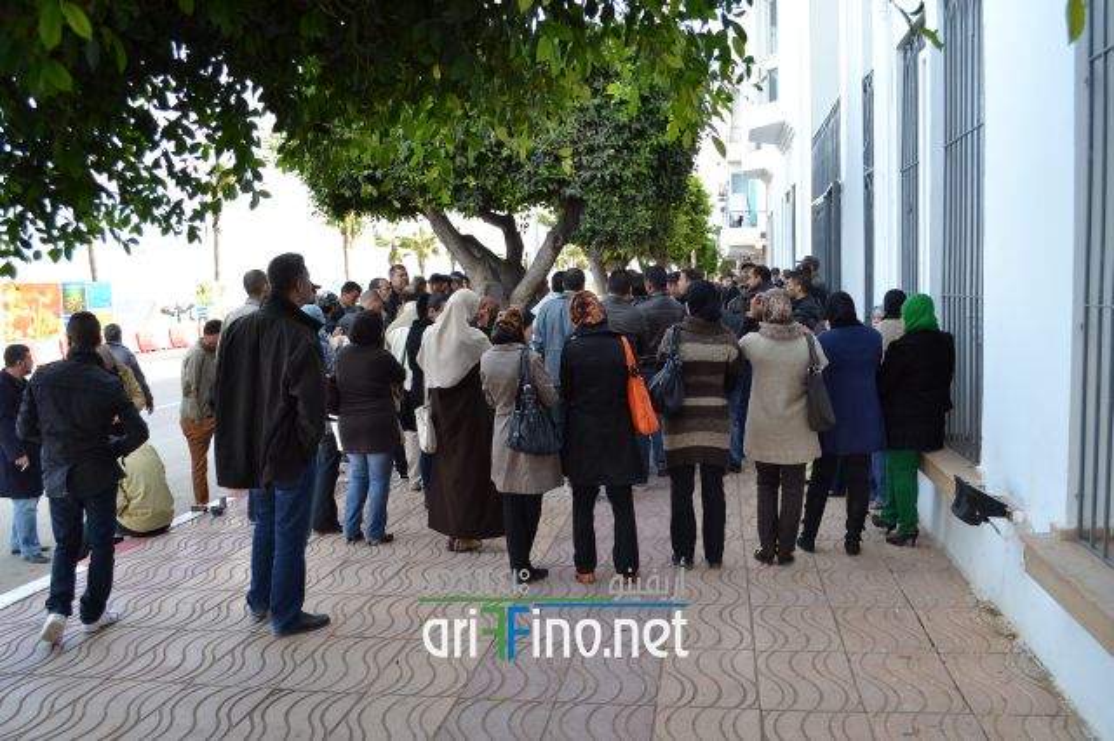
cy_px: 370
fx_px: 928
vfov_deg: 43.6
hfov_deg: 62.0
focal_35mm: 30
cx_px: 557
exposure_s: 1/125
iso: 140
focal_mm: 20
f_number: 5.6
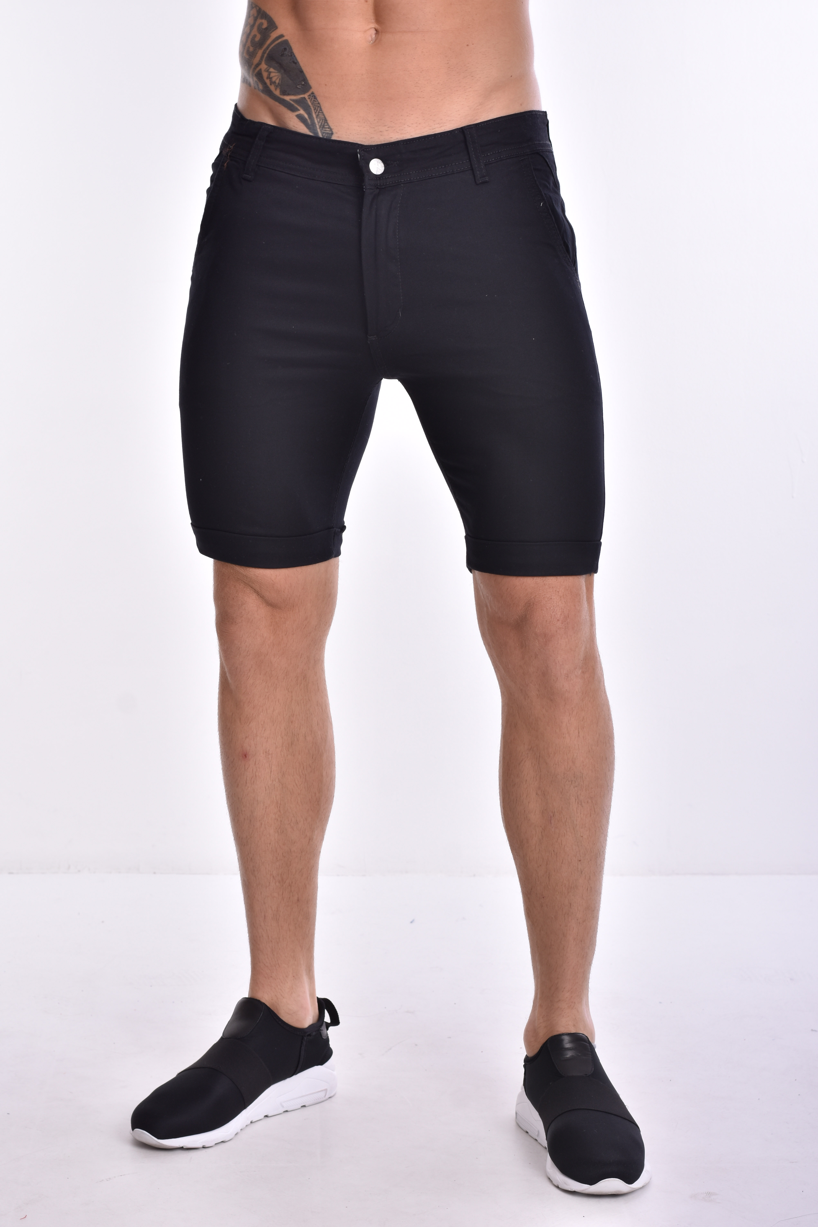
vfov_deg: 27.0
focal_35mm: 75
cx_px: 409
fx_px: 2556
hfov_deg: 18.2
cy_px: 614
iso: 100
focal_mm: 50
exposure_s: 1/200
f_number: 6.3
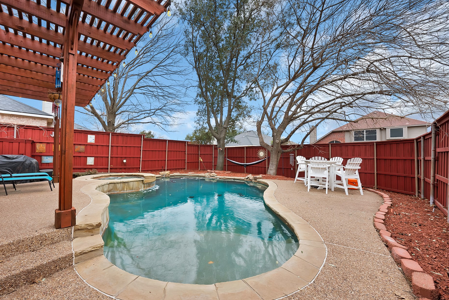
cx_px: 206
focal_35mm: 13
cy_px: 154
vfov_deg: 85.5
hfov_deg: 108.1
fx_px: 162
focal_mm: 12
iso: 640
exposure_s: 1/10
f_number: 9
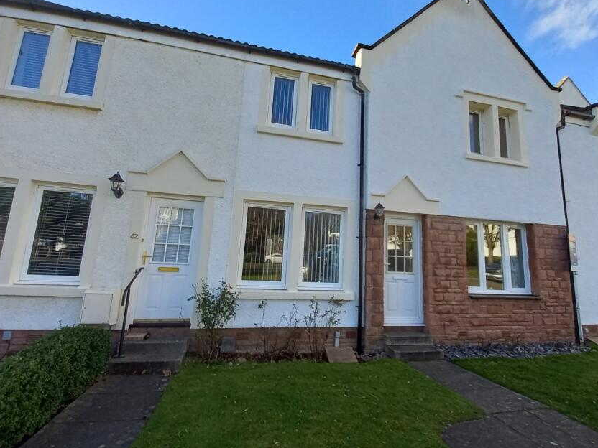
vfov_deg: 78.1
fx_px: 276
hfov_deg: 94.5
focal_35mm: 16
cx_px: 305
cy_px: 214
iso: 40
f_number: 2.2
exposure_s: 1/299
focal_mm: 1.13
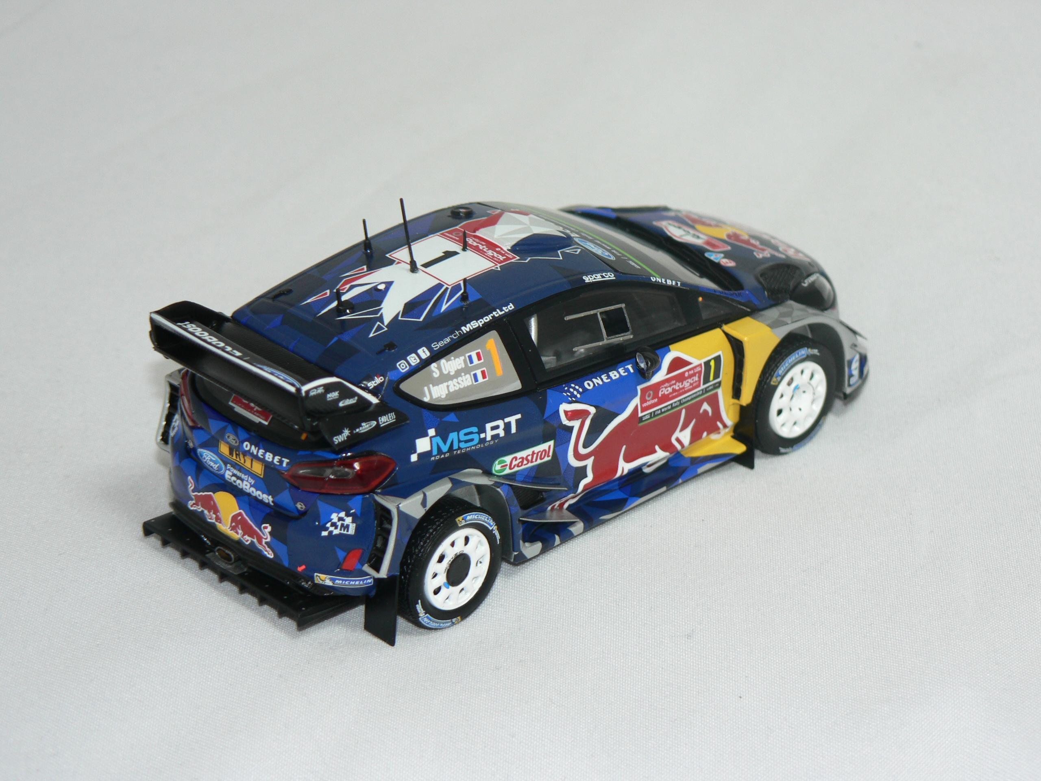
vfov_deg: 13.2
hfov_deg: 17.6
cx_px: 520
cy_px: 390
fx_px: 3368
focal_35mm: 112
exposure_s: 1/60
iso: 80
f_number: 3.2
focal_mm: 18.6
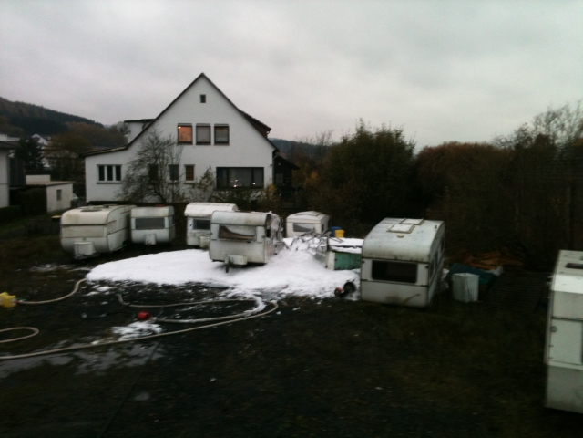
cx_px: 292
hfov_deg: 52.6
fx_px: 589
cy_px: 219
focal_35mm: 35
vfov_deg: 40.7
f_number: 2.8
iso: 80
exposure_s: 1/15
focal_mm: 3.85
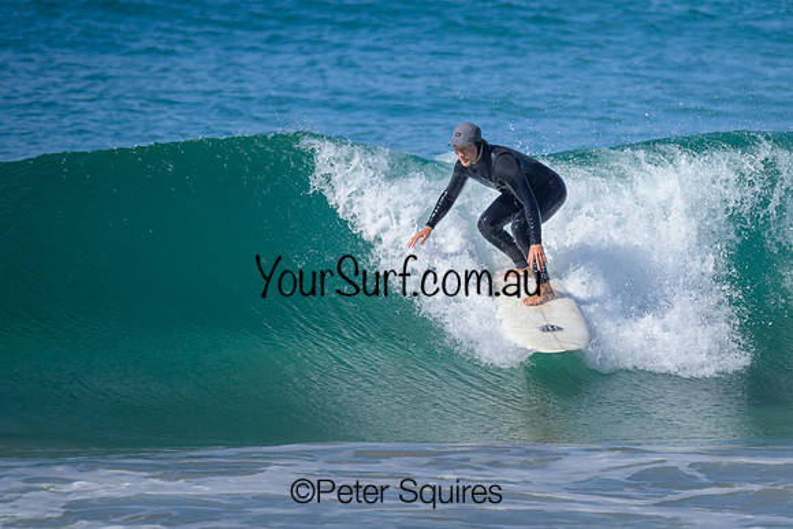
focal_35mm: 1099
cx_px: 545
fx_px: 24205
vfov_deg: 1.3
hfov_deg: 1.9
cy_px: 166
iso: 400
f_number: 6.3
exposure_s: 1/2000
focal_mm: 800
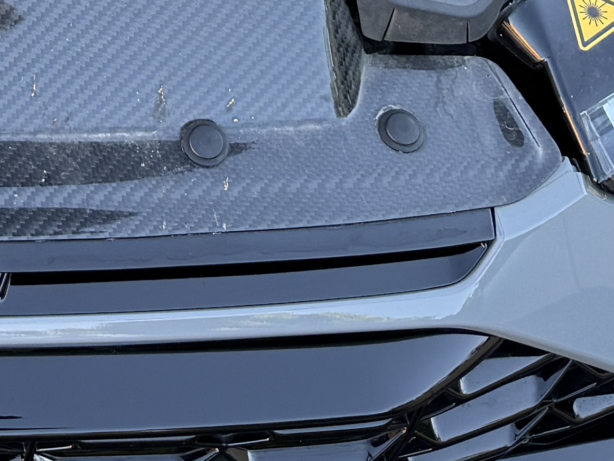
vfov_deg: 10.6
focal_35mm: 118
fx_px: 2093
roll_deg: -2.1
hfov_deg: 15.2
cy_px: -665
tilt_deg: -40.2
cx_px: -362
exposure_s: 1/121
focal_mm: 6.76
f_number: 1.78
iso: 125
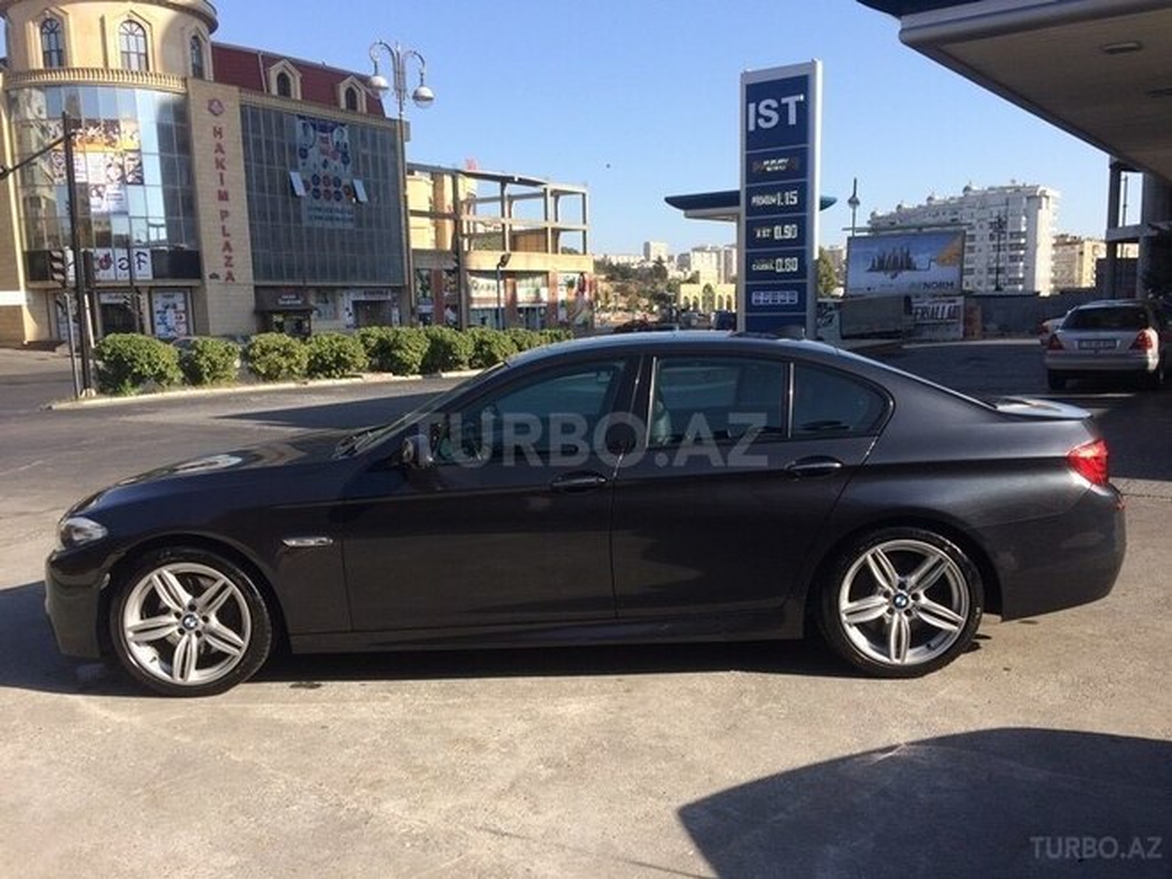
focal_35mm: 29
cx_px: 586
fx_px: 982
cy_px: 440
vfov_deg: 48.2
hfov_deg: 61.7
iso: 32
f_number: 2.2
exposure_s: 1/1244
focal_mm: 4.15
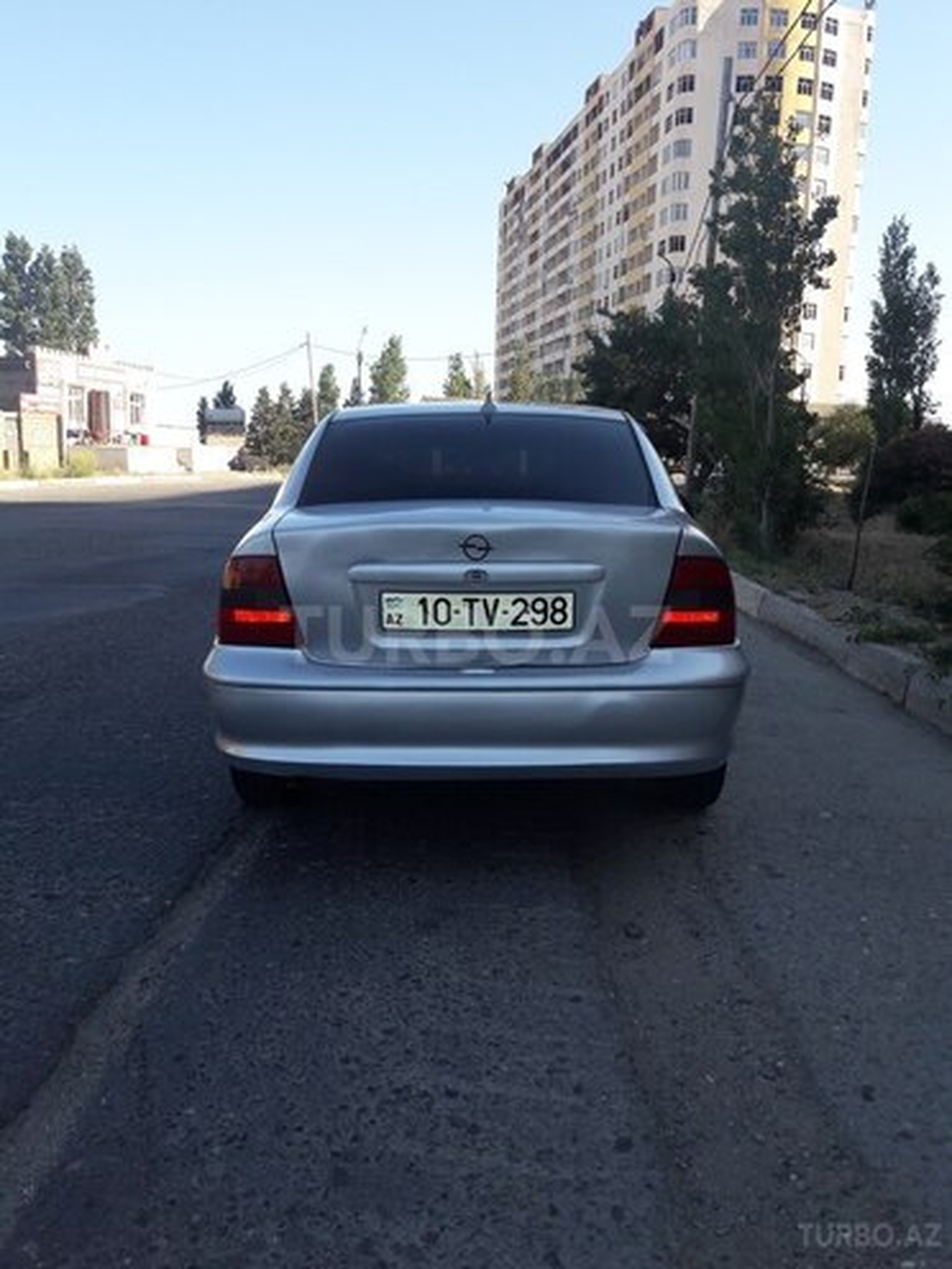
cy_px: 634
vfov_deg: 63.4
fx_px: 1027
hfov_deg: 49.7
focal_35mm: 28
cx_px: 476
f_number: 1.9
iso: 40
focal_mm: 3.7
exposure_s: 1/663
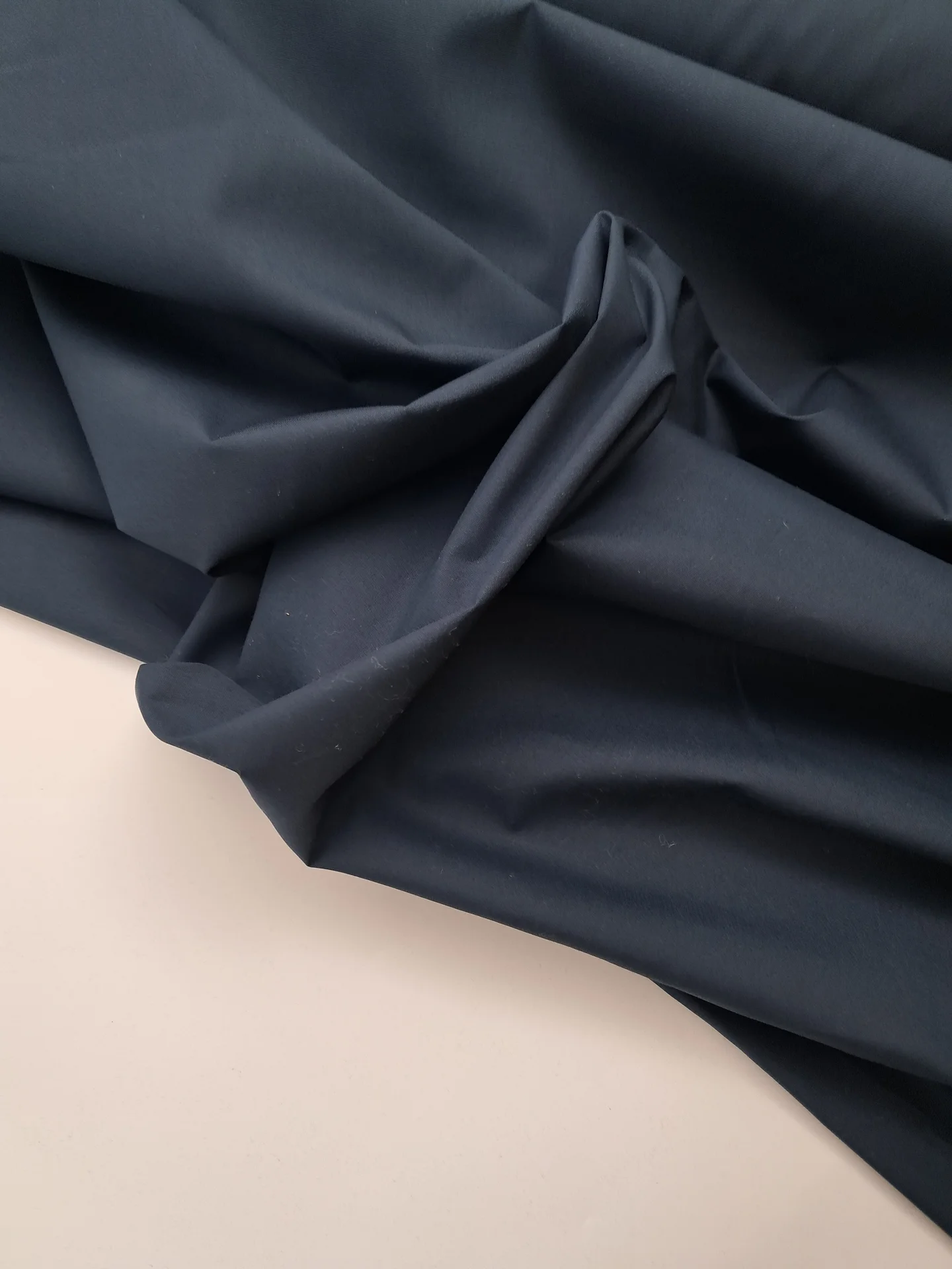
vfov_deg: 65.3
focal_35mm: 27
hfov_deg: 51.4
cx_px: 476
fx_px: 990
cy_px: 634
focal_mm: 4
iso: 50
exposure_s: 1/50
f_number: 1.8
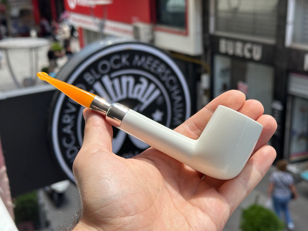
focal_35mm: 48
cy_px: 116
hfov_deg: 39.7
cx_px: 154
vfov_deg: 30.3
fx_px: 427
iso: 64
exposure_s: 1/1323
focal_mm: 6.86
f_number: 1.78
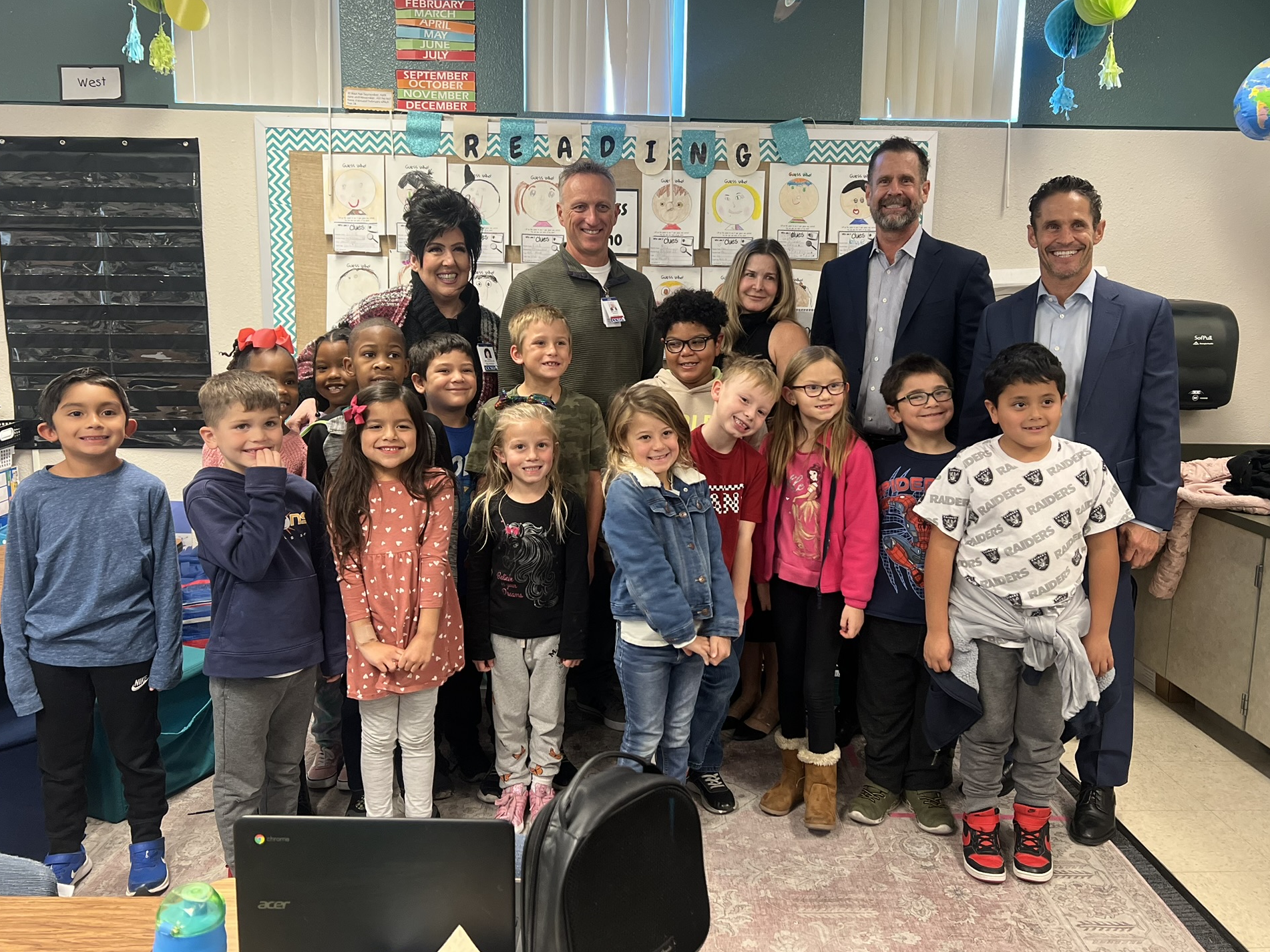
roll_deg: -0.8
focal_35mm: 28
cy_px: 445
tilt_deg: -9.5
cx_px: 643
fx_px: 1027
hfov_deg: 63.4
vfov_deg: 49.7
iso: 320
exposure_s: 1/60
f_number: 1.5
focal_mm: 5.7
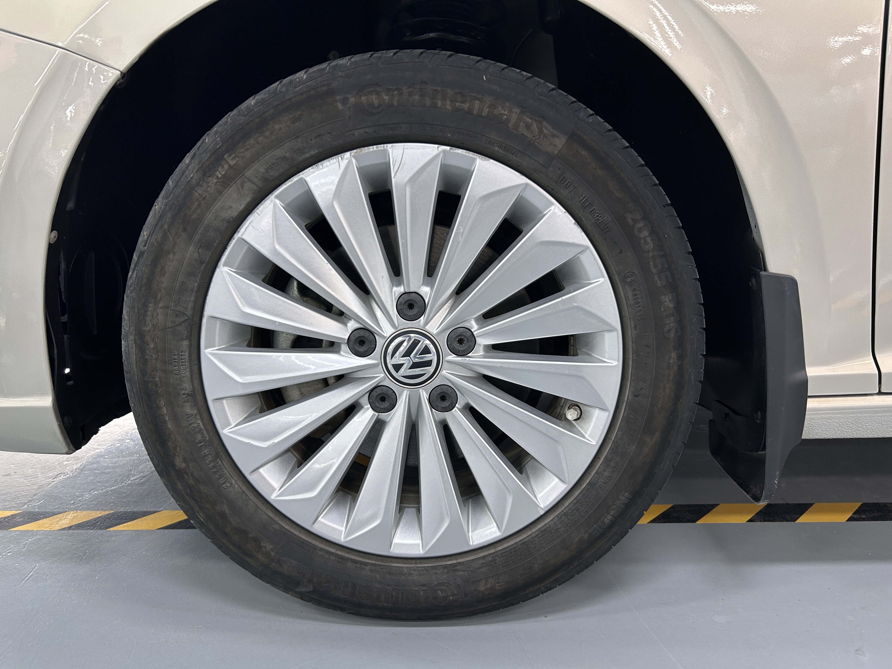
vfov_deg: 53.1
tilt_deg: -12.4
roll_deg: +0.8
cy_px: 334
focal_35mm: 26
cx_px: 446
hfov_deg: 67.3
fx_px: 670
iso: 80
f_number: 1.5
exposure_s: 1/50
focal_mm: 5.7
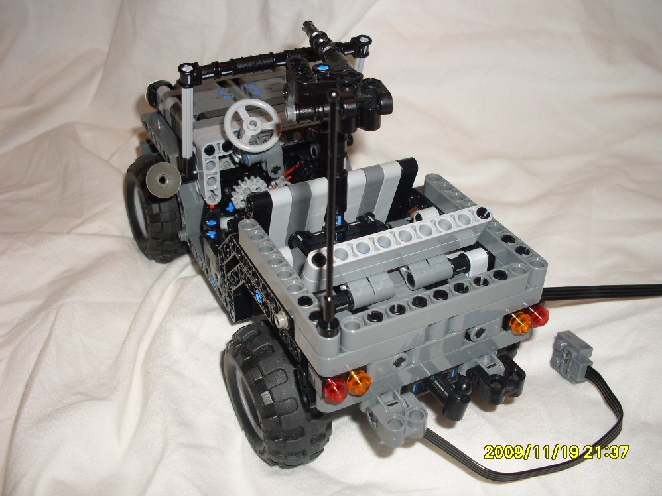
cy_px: 247
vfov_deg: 36.8
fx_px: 746
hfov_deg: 47.9
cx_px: 336
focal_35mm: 39
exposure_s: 1/45
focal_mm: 6.3
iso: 100
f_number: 2.8
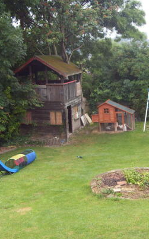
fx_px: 390
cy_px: 125
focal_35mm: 60
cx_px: 94
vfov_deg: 34.0
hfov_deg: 21.6
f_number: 3.5
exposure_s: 1/180
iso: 80
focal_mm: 6.6
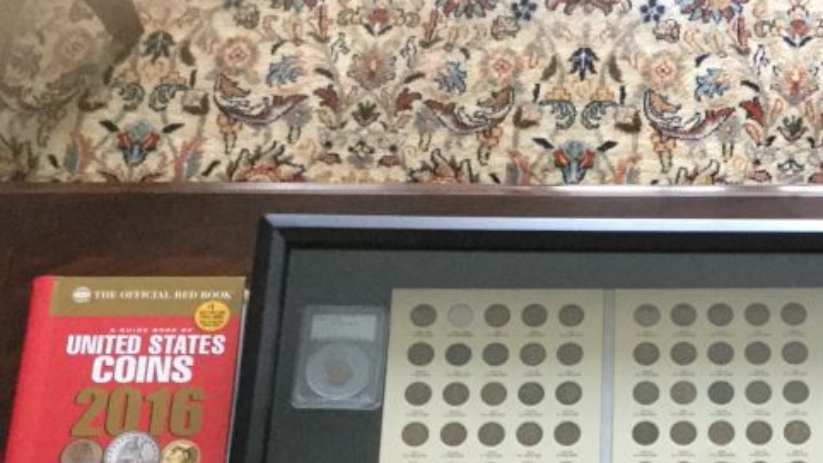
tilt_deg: -69.9
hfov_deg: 29.1
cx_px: 714
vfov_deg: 16.6
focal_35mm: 70
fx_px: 1527
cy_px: 545
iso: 125
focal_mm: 3.3
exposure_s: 1/30
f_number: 2.4
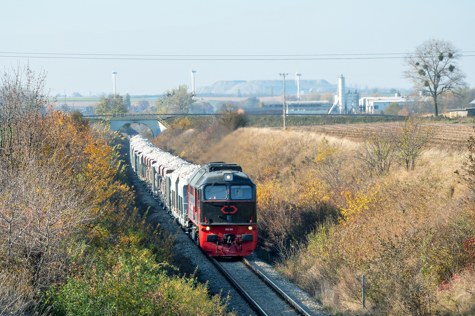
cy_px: 158
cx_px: 238
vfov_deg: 9.9
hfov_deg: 14.9
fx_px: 1821
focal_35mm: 138
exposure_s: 1/400
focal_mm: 92
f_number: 9
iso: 160
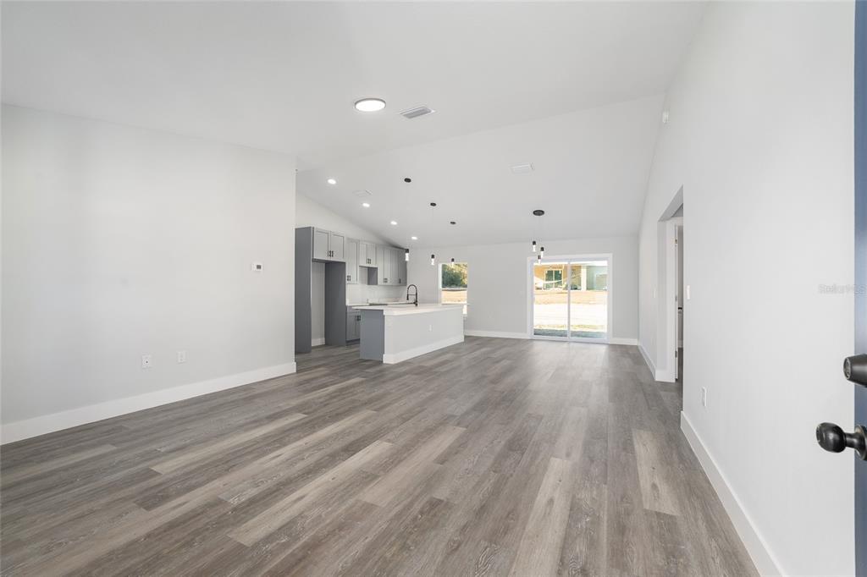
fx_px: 337
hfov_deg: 104.3
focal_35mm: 14
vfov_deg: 81.2
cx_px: 434
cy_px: 288
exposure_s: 1/15
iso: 400
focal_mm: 14
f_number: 7.1
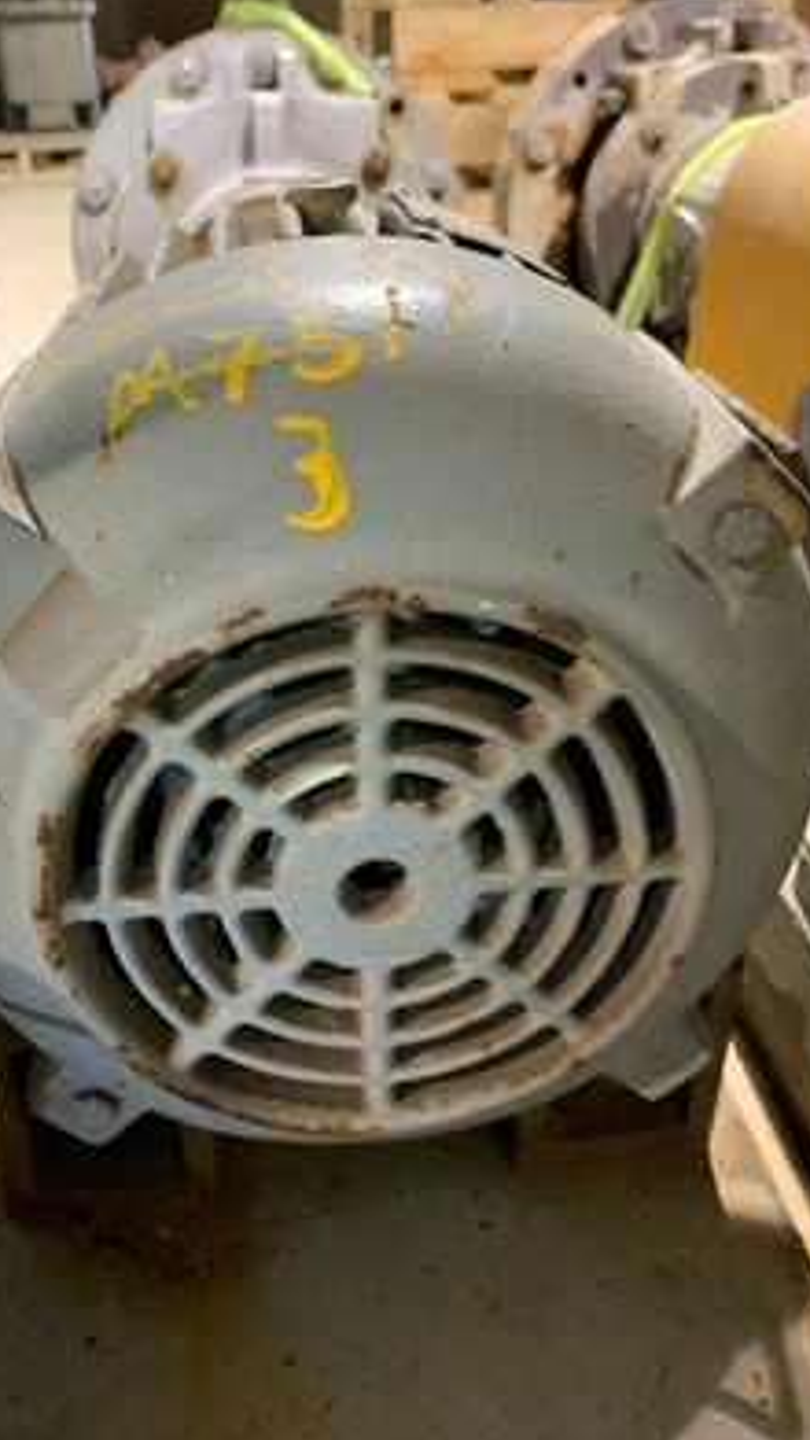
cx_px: 353
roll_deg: +3.4
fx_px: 1107
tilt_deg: -29.9
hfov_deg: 40.1
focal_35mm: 29
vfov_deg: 66.1
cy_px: 718
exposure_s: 1/60
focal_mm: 4.25
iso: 250
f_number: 1.8
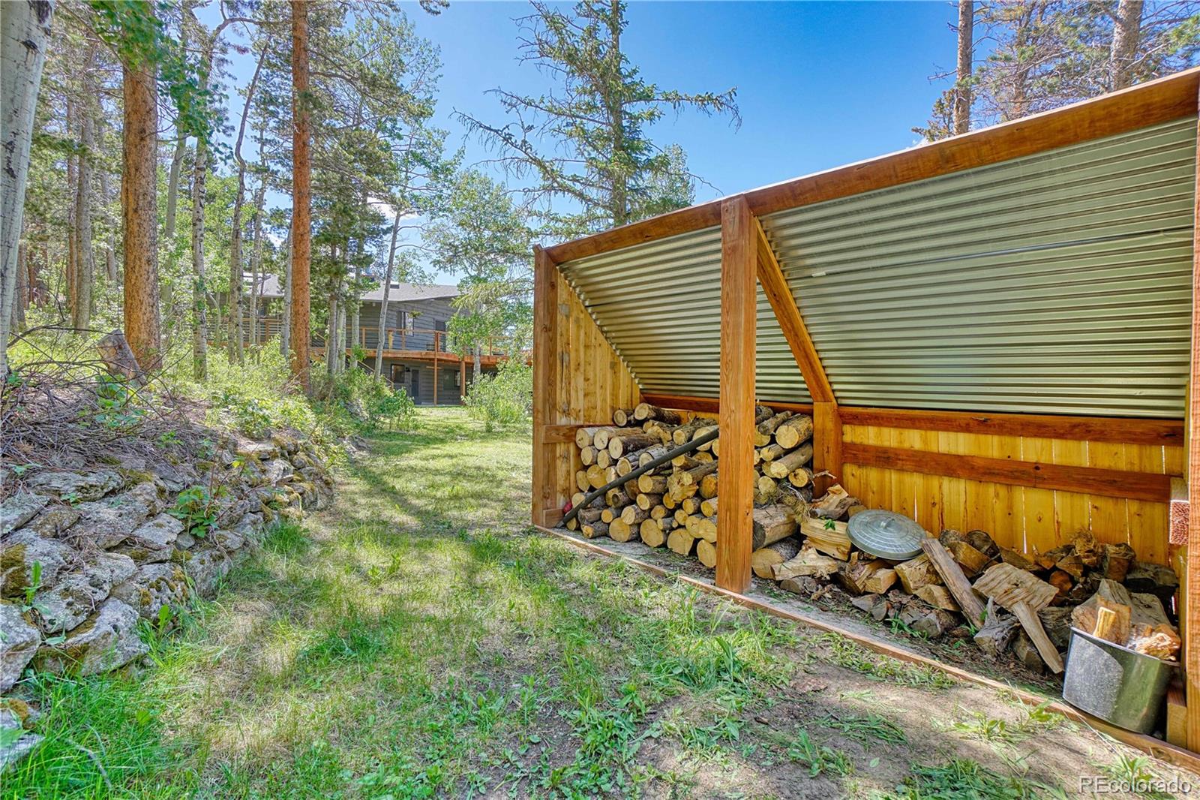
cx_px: 600
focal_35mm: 15
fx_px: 500
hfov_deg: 100.4
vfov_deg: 77.3
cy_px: 400
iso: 125
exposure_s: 1/30
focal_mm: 10
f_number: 6.3
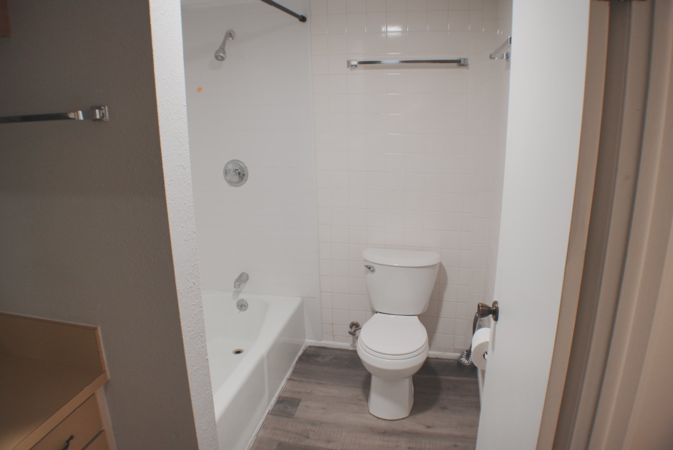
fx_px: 599
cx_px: 336
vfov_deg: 41.2
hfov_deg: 58.7
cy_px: 225
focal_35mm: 32
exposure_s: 1/60
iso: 1000
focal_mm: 32
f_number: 5
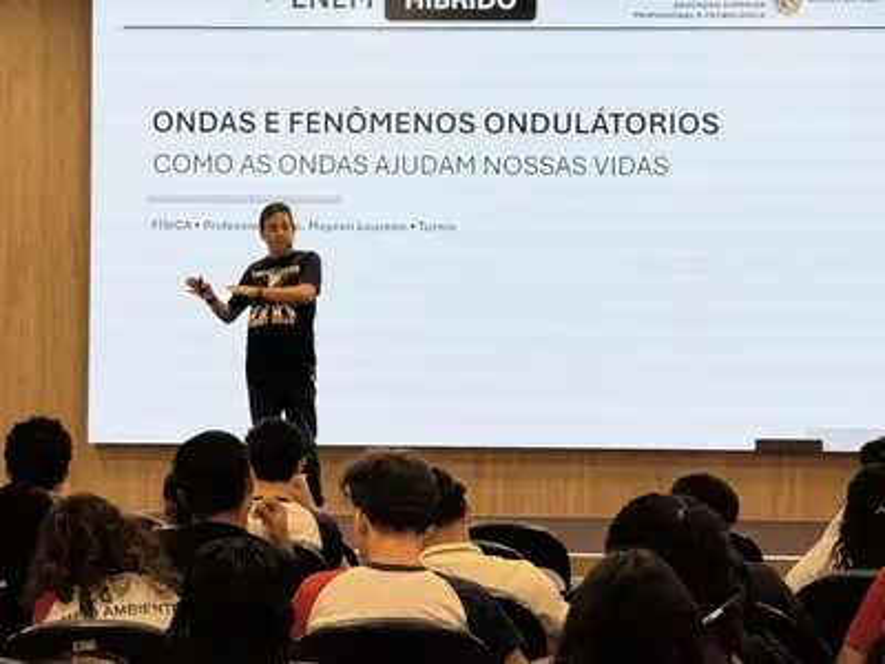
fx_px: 3068
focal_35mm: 120
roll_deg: -0.4
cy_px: 332
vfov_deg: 12.3
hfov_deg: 16.4
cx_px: 442
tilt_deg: +1.2
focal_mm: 15.66
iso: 125
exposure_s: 1/120
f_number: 2.8
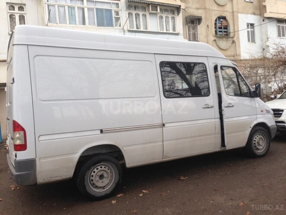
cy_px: 108
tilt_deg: -3.9
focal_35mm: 33
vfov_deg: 42.9
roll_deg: +5.0
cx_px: 143
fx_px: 273
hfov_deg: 55.4
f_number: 2.4
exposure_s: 1/352
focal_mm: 4.12
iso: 50
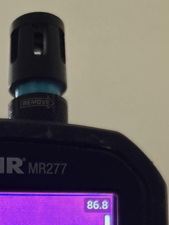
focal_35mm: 71
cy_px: 288
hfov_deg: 20.0
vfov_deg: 24.2
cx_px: -2
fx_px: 462
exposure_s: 1/121
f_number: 1.5
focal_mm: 5.7
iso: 64
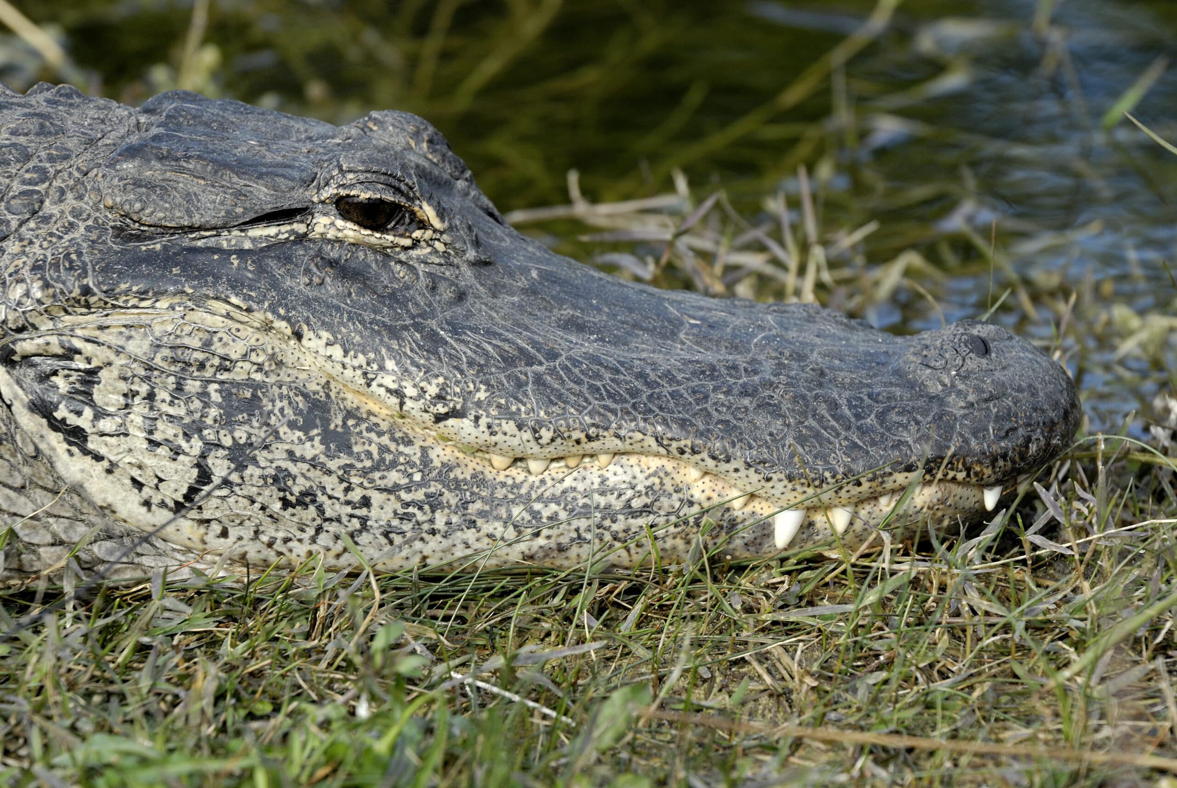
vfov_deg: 3.8
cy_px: 394
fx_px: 11785
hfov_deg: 5.7
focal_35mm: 360
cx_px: 588
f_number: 6.3
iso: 320
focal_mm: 240
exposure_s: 1/320
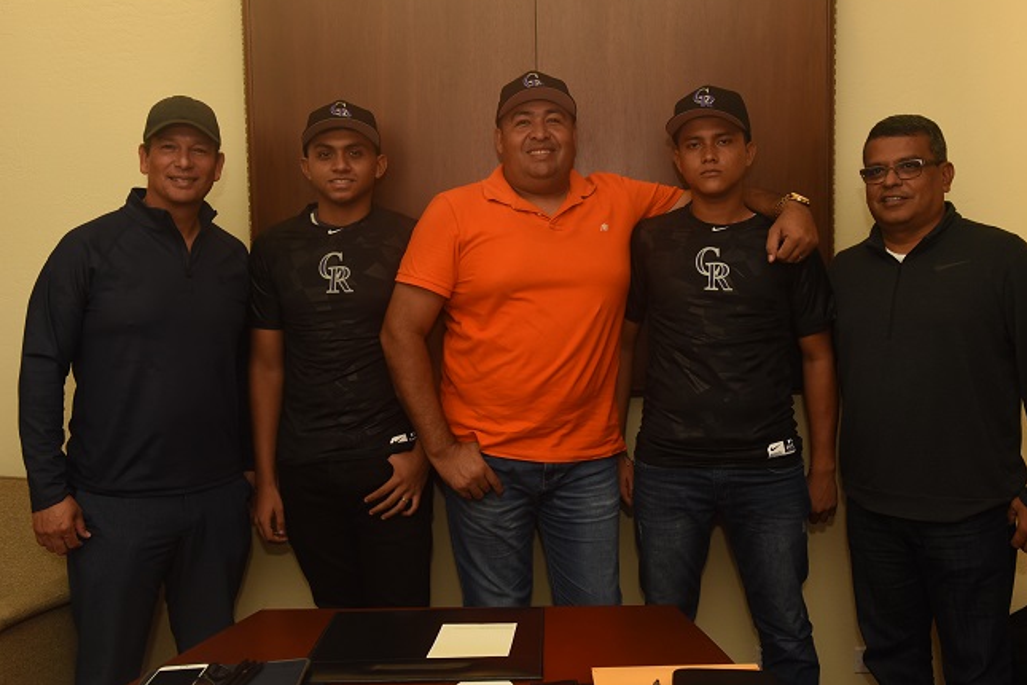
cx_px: 545
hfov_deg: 50.7
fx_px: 1084
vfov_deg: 35.0
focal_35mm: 38
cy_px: 323
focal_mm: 35
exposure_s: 1/125
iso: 1600
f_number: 8
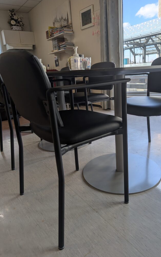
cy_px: 129
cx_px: 99
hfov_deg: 47.3
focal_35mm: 26
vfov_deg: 70.4
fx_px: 183
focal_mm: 6.9
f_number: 1.68
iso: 14
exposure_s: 1/264
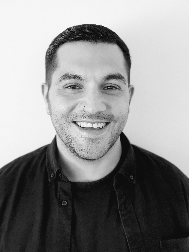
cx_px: 94
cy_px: 126
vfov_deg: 36.8
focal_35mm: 52
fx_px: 379
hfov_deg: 28.0
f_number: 2.4
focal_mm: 6
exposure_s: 1/50
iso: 320
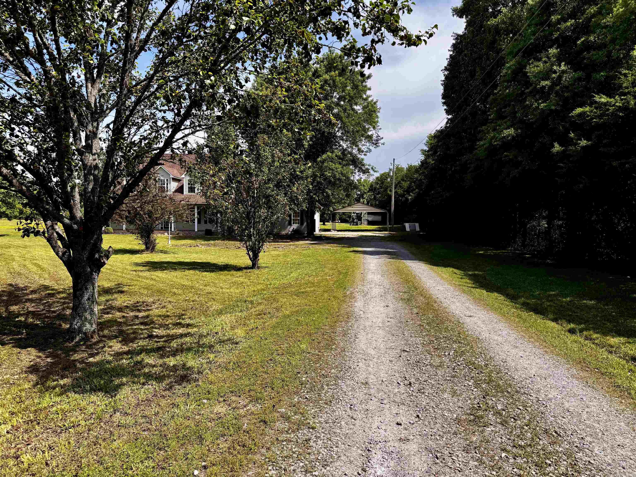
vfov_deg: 56.8
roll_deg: +0.4
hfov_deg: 71.6
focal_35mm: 24
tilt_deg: -4.2
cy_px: 238
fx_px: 441
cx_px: 318
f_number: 1.78
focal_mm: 6.76
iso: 80
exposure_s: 1/3096
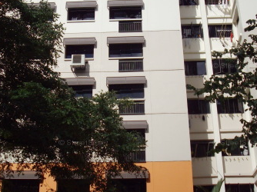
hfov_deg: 31.7
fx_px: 453
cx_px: 116
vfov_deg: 23.9
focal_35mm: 61
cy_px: 67
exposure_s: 1/800
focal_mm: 6.2
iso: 80
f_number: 5.6
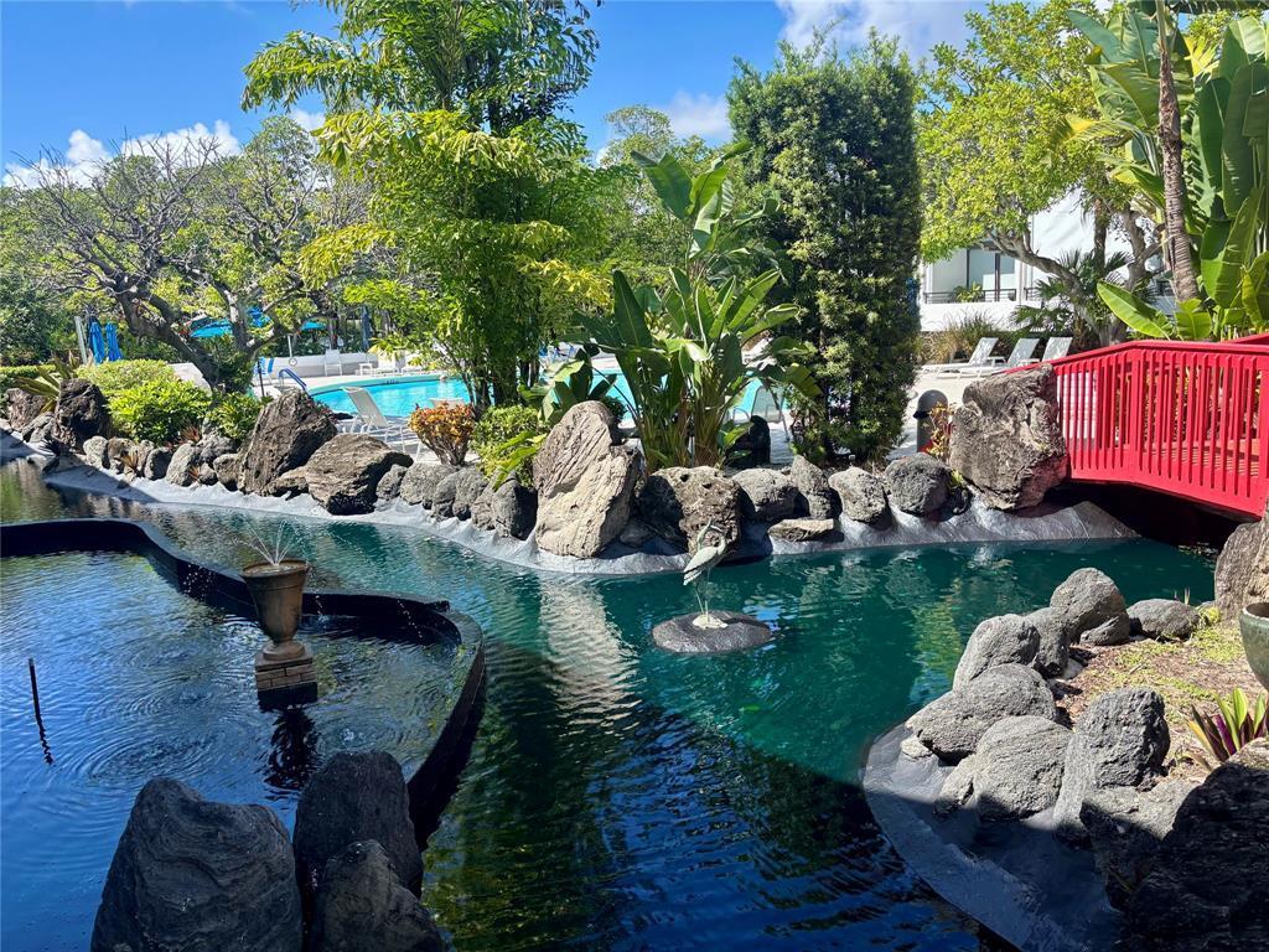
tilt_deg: -10.7
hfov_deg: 67.3
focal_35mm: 26
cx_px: 634
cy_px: 476
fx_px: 953
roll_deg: +3.0
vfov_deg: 53.1
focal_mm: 5.96
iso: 50
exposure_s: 1/1248
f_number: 1.6
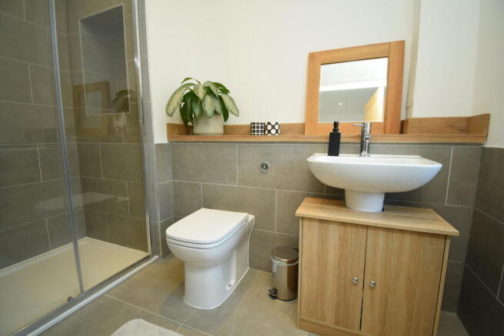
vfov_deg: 77.4
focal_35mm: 15
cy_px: 168
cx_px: 252
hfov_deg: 100.4
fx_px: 210
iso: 800
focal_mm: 10
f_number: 4.5
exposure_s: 1/100
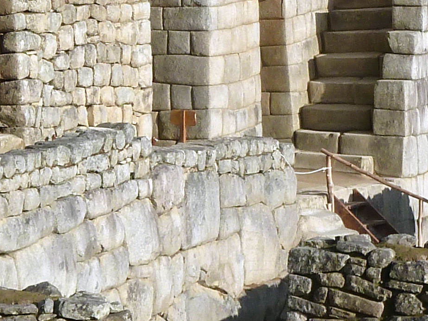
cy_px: 1
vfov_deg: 3.6
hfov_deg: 4.8
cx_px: 452
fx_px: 5132
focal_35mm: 415
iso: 80
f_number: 4.3
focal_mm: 15.8
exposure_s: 1/400
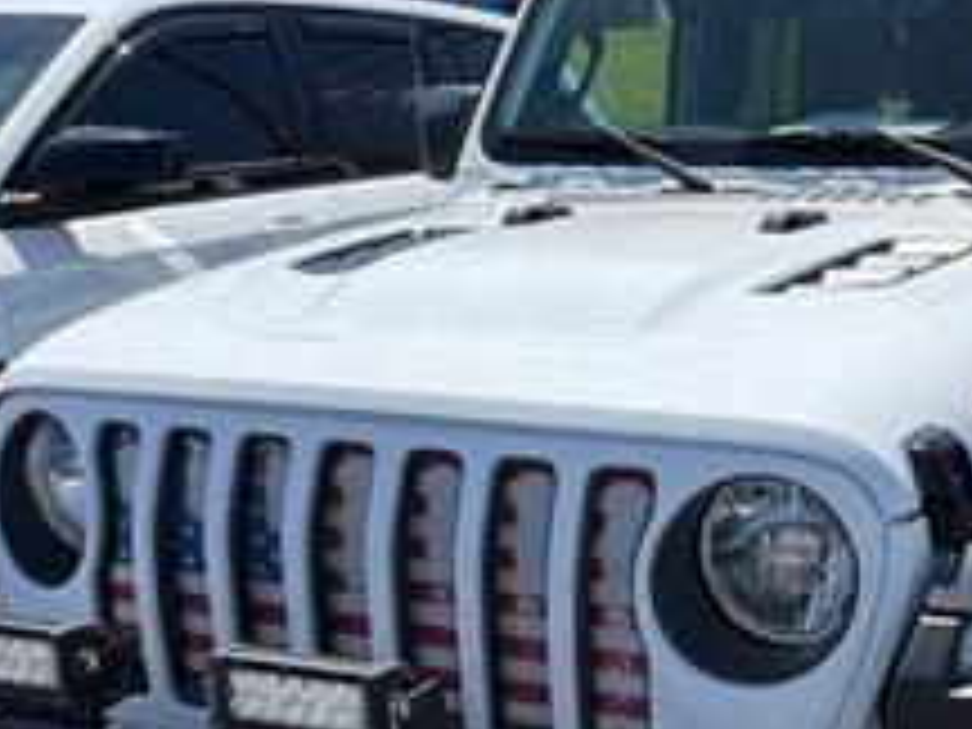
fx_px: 1572
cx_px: 788
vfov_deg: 25.8
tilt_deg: -11.6
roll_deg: +0.5
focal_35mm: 56
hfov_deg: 33.3
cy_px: 544
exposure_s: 1/5319
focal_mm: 6.76
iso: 100
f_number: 1.78
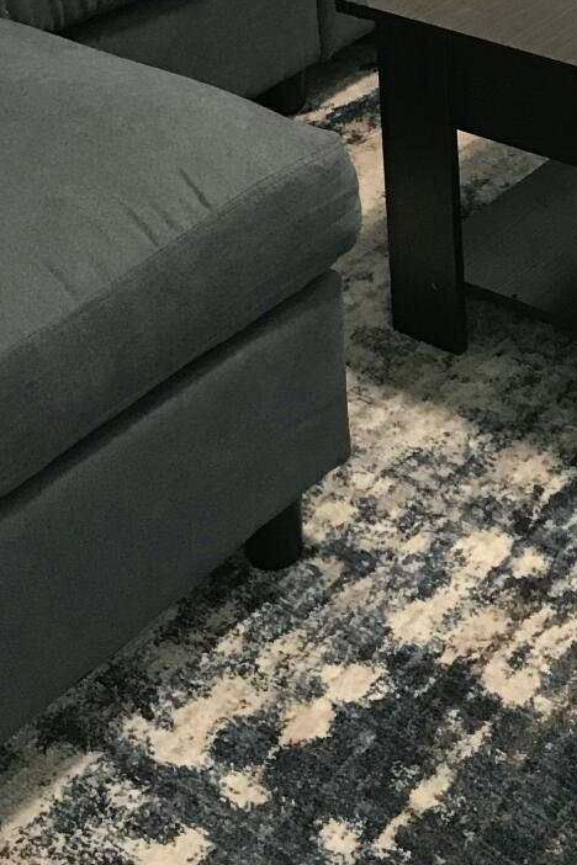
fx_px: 1995
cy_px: -239
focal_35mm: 83
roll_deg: +2.4
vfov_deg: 22.1
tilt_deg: -16.3
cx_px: 491
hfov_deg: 16.3
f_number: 1.8
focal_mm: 3.99
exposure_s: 1/15
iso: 40
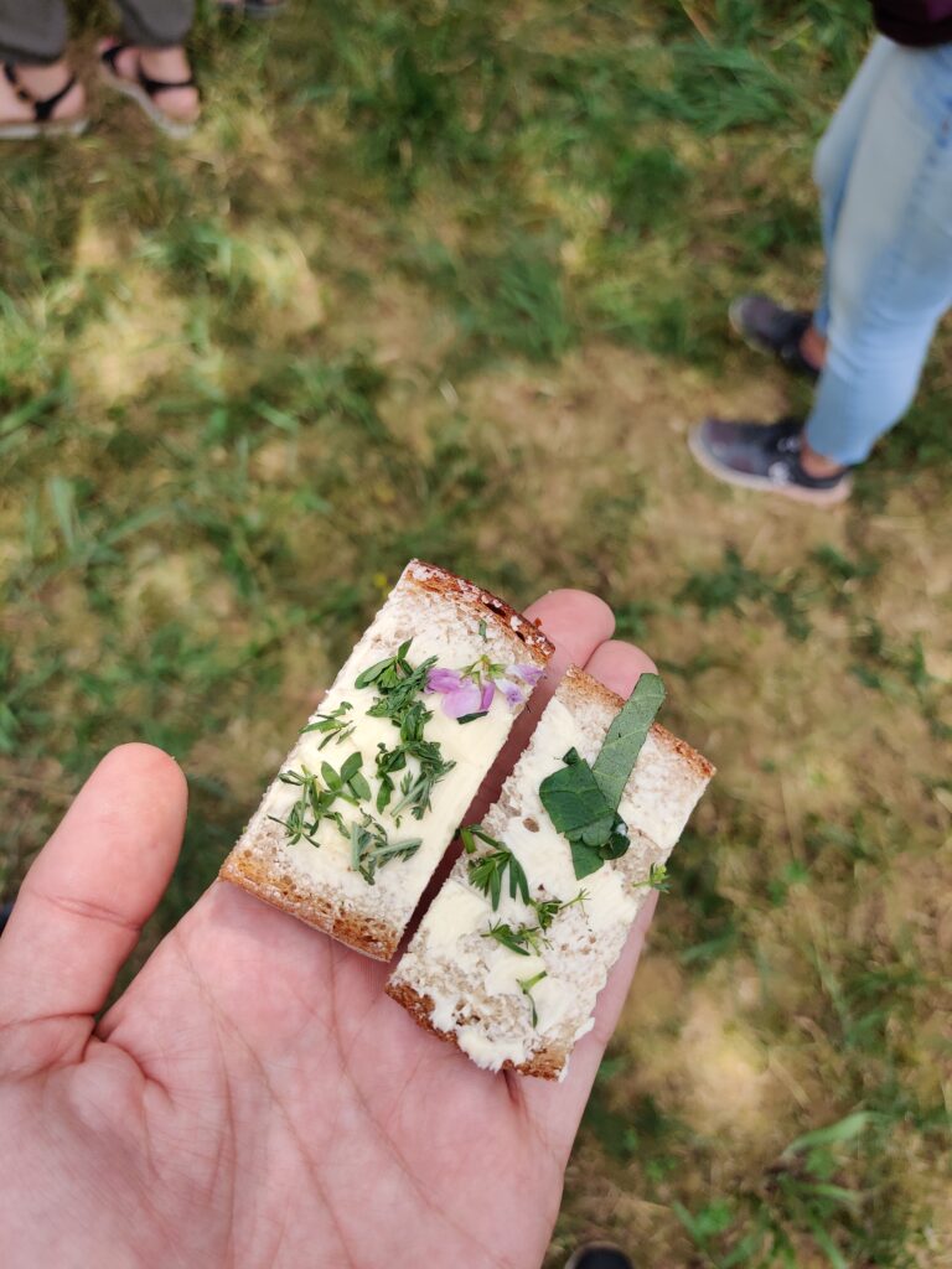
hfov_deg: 51.4
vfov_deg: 65.3
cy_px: 634
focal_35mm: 27
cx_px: 476
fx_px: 990
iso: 125
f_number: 1.65
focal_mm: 4.75
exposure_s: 1/1003
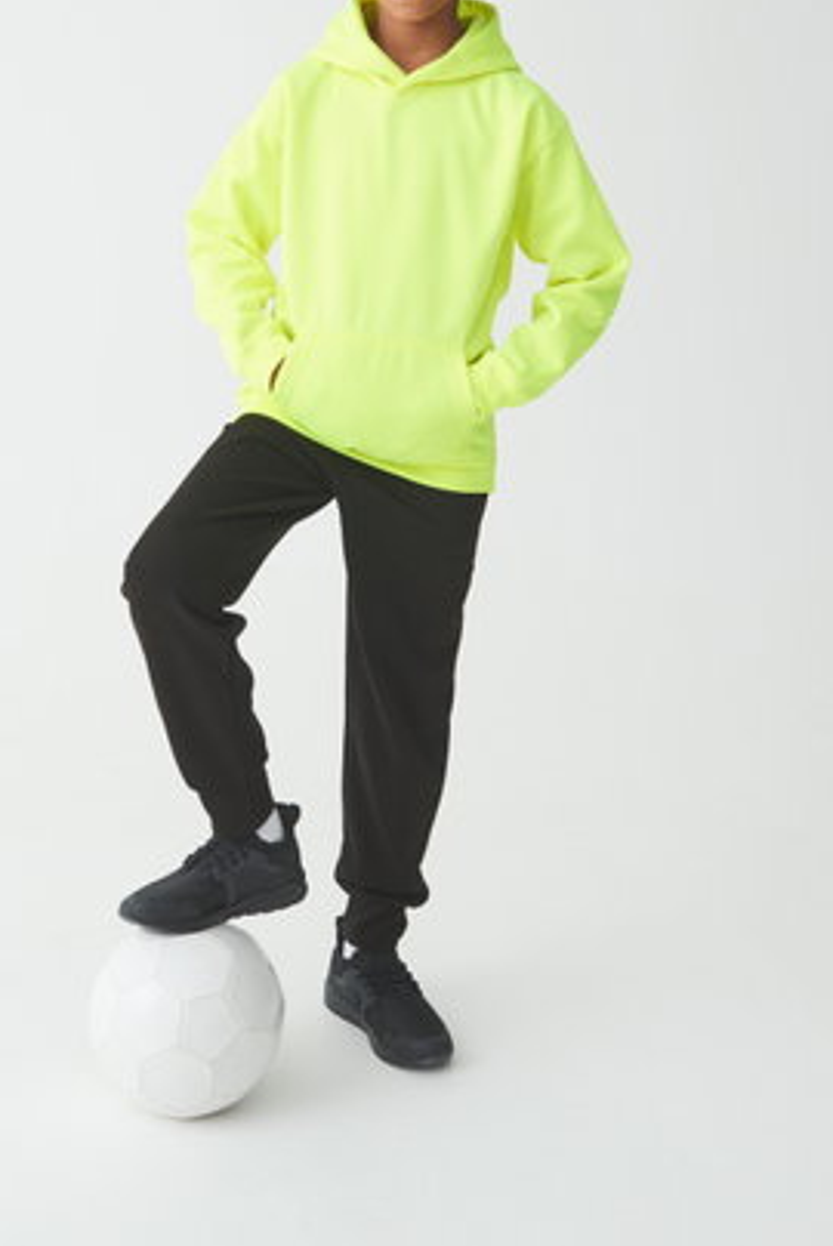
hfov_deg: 28.1
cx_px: 379
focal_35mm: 48
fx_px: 1663
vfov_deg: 40.6
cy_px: 424
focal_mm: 36
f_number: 10
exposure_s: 1/160
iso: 320
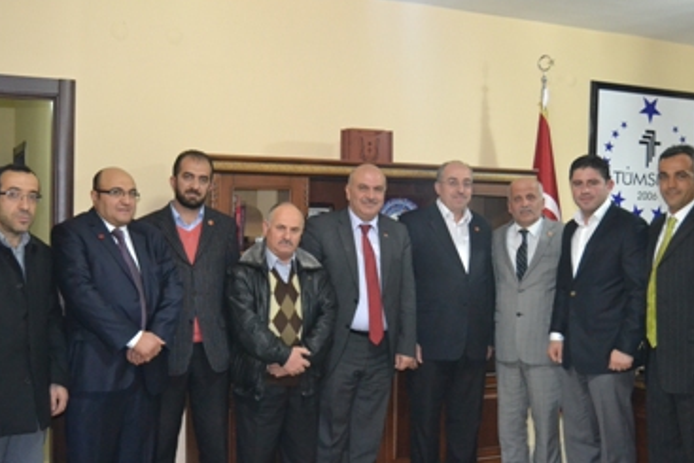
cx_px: 357
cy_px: 254
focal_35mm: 44
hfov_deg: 44.5
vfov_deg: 30.5
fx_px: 849
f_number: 3.8
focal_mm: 24
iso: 3200
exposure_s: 1/60
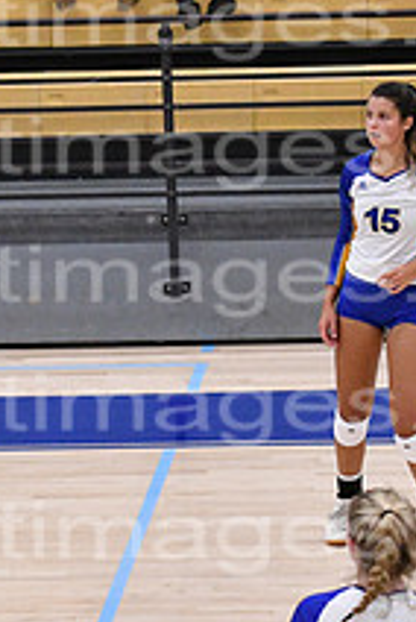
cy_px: 474
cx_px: -12
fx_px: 6375
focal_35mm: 369
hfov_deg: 3.7
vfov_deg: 5.6
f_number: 3.2
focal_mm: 90
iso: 6400
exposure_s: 1/1000
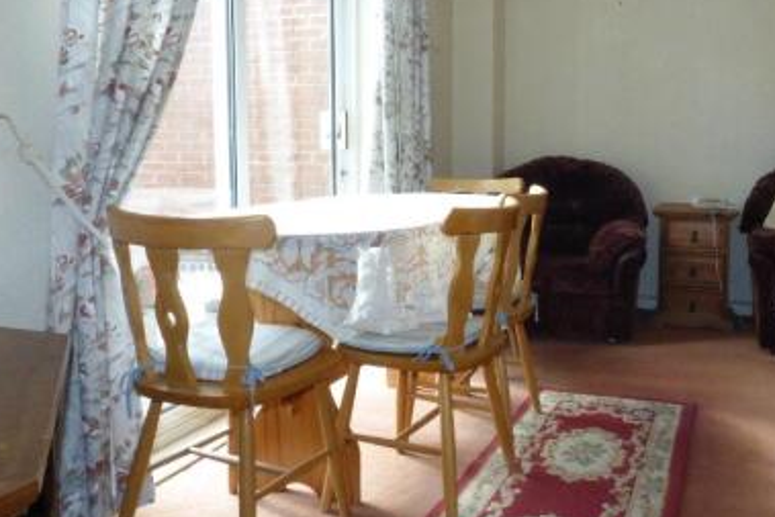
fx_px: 689
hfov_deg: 57.8
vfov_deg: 40.9
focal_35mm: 32
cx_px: 498
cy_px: 203
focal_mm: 3.58
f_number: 8
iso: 400
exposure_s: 1/30
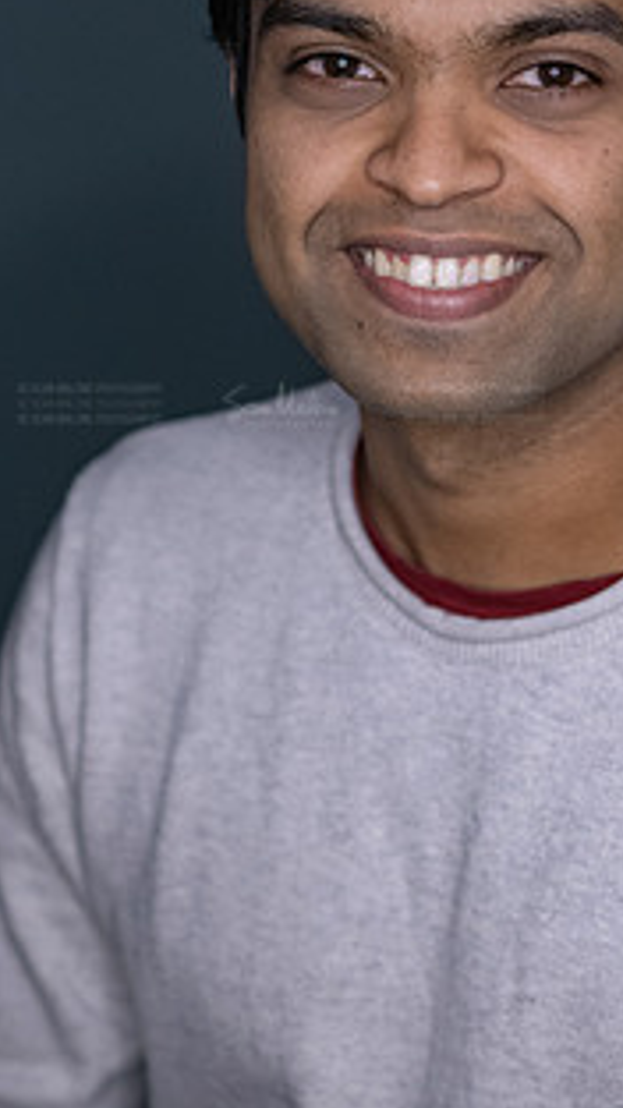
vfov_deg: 16.7
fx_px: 3760
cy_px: 350
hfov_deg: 9.5
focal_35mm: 128
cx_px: 488
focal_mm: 85
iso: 2000
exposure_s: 1/250
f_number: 3.5
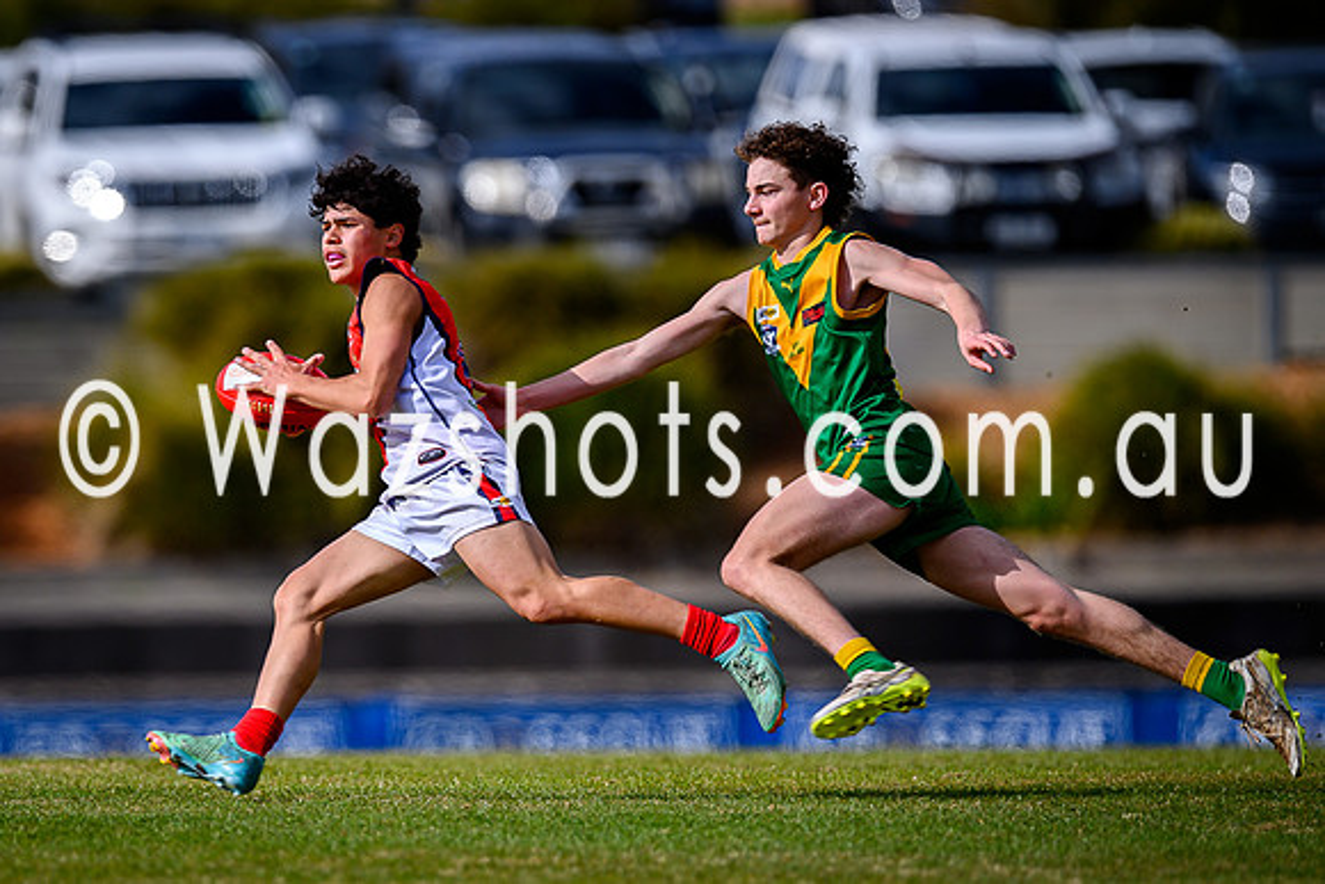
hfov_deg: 2.7
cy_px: 553
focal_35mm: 761
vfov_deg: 1.8
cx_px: 363
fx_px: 27996
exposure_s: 1/1250
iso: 110
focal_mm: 500
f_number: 4
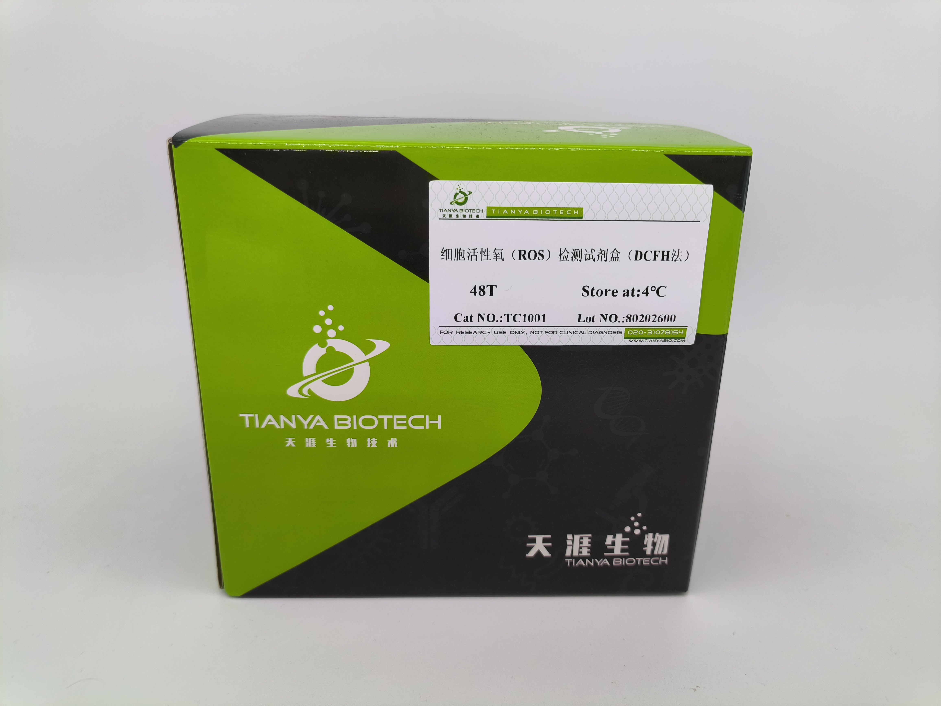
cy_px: 353
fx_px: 625
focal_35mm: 23
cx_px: 470
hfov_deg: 73.9
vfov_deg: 58.9
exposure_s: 1/100
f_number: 1.79
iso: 52
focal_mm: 4.69
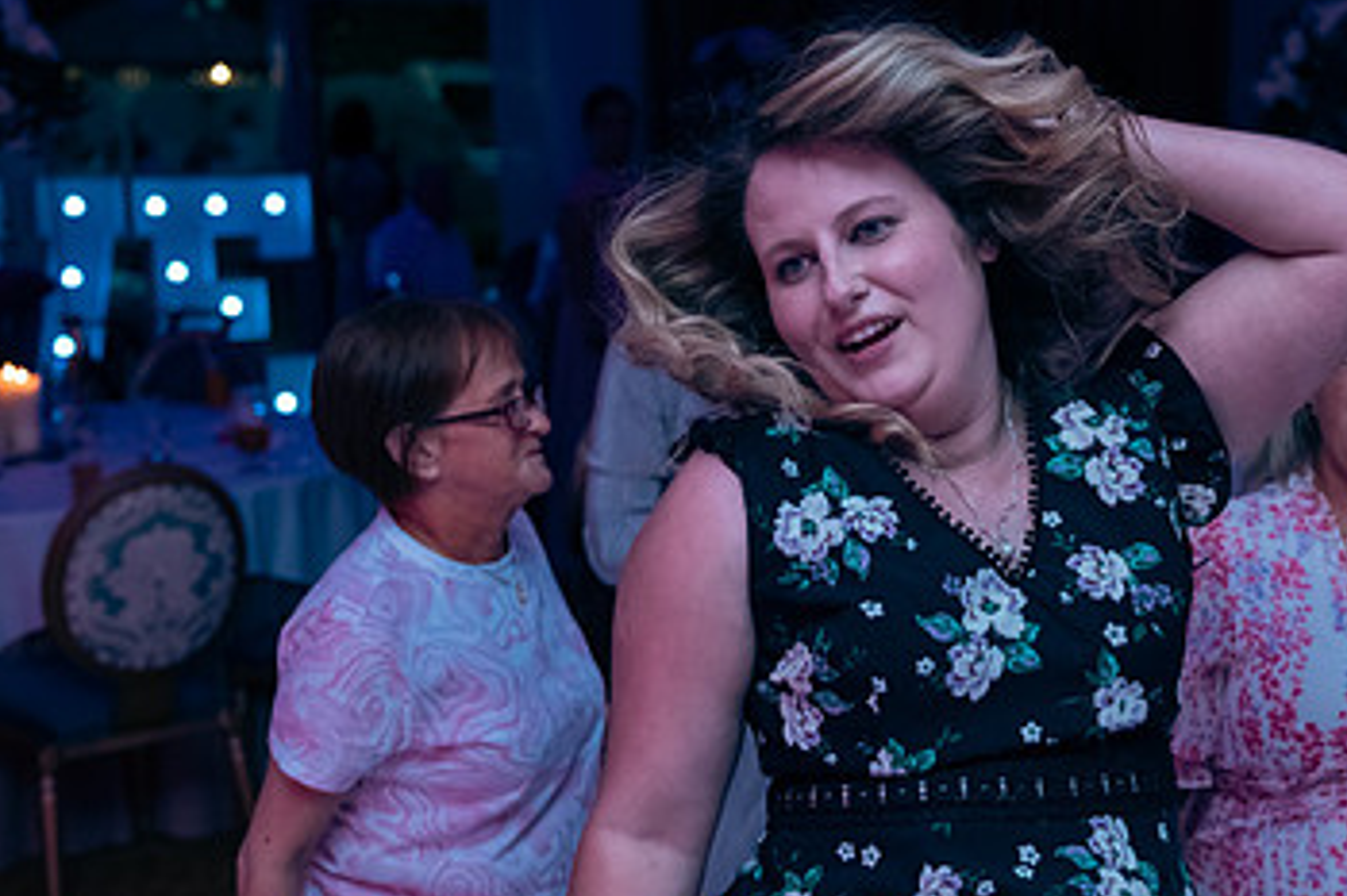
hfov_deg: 31.5
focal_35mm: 63
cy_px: 621
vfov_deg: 21.4
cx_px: 958
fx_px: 2356
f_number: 3.5
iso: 800
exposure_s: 1/160
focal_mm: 38
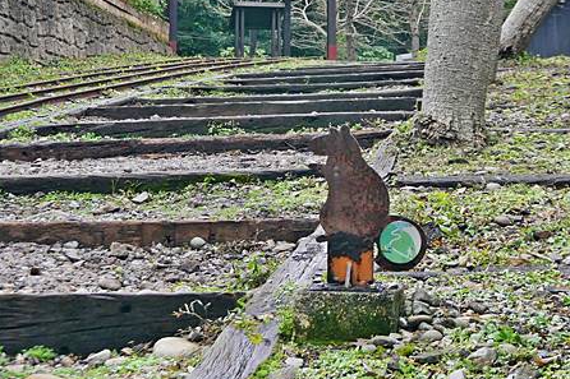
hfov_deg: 24.2
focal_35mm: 84
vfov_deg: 16.1
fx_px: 1329
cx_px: 308
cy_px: 50
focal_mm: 20
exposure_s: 1/60
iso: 320
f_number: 4.5
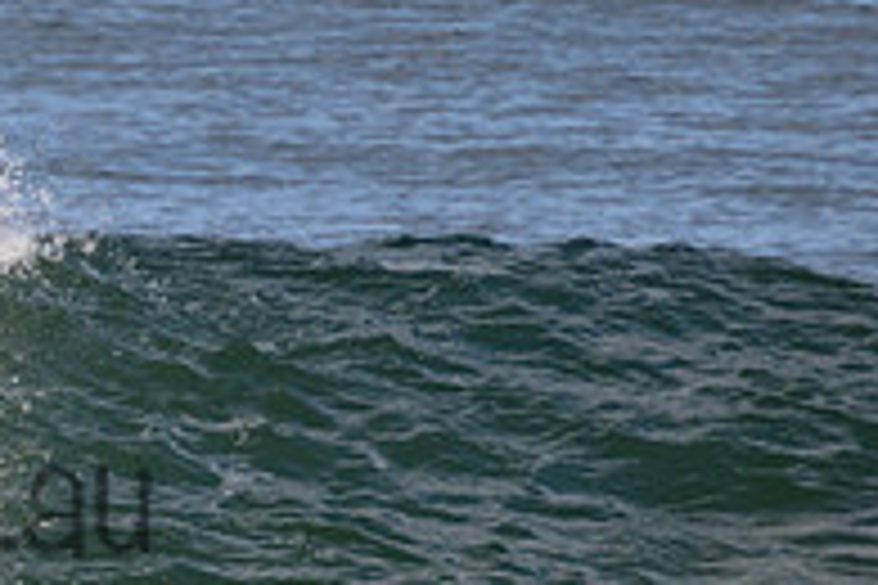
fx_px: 58139
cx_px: -324
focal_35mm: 2384
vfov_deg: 0.6
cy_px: 448
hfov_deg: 0.9
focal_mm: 800
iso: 1400
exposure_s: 1/2000
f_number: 11
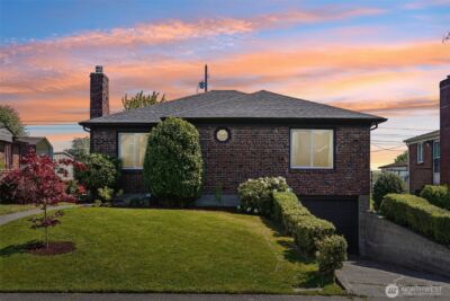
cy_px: 150
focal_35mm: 42
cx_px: 225
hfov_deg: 46.4
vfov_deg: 31.9
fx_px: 525
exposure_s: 1/125
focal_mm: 28
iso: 100
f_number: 9.5
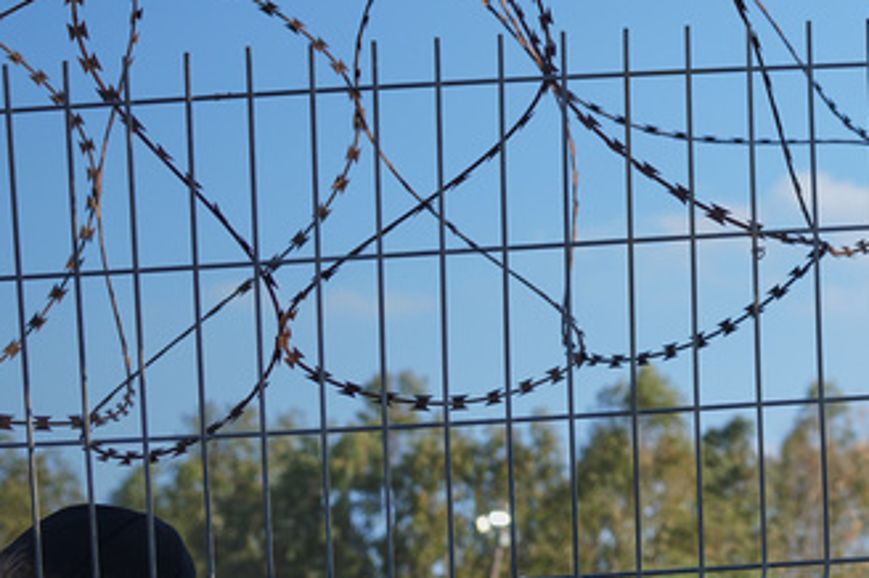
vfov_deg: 17.5
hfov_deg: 23.8
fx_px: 1809
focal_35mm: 75
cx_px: 1126
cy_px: -66
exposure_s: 1/640
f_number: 2.8
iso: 50
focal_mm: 24
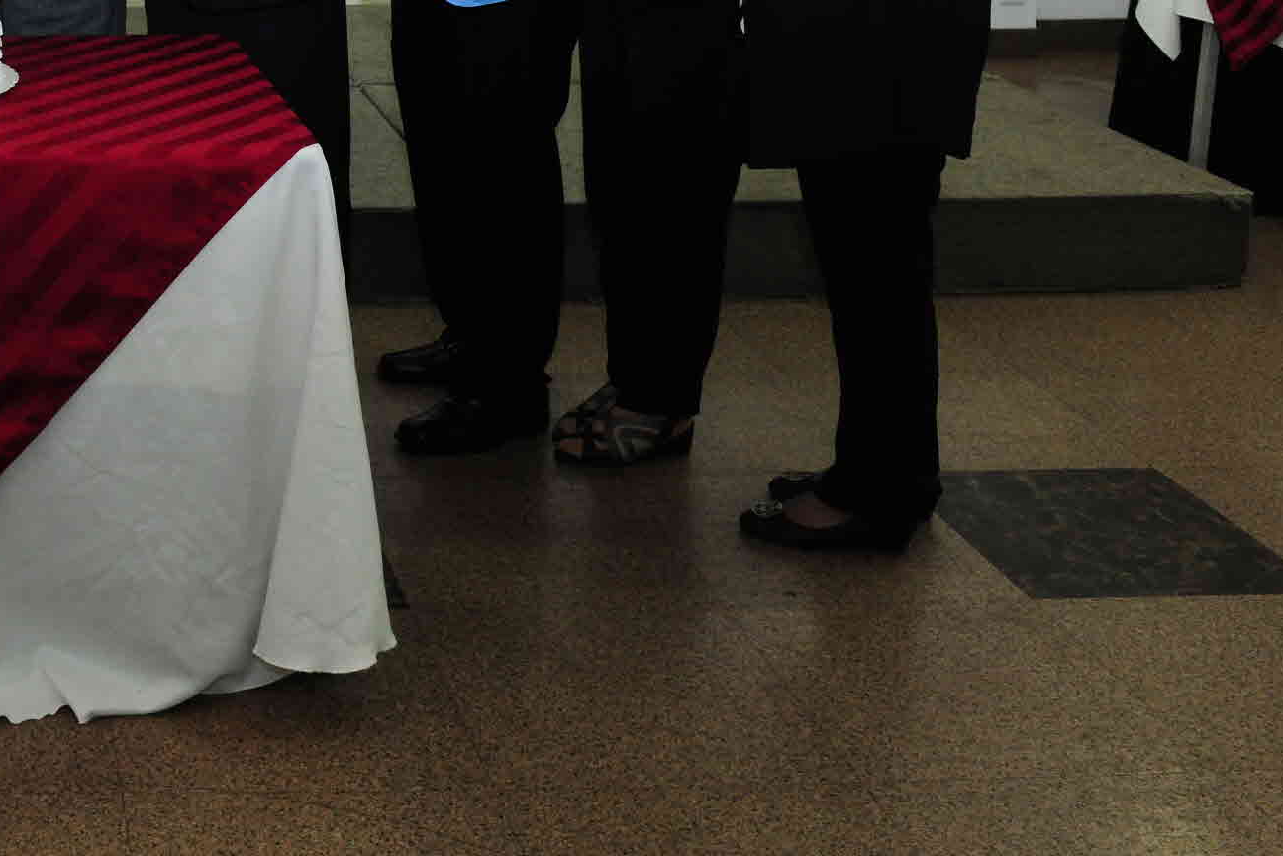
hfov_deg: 32.0
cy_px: -95
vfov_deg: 22.7
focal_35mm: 56
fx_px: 1996
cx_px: -81
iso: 1600
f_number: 7.1
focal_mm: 24
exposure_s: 1/60
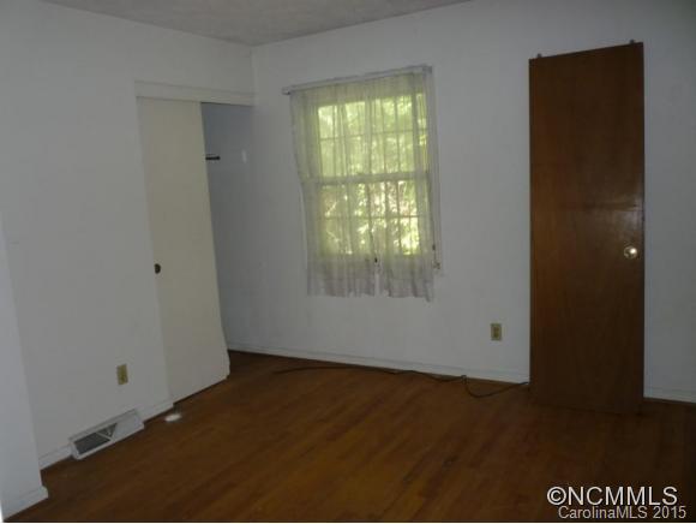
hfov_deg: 61.6
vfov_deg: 48.3
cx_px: 348
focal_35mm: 29
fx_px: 584
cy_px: 262
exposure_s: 1/30
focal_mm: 5.2
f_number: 3.3
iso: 125
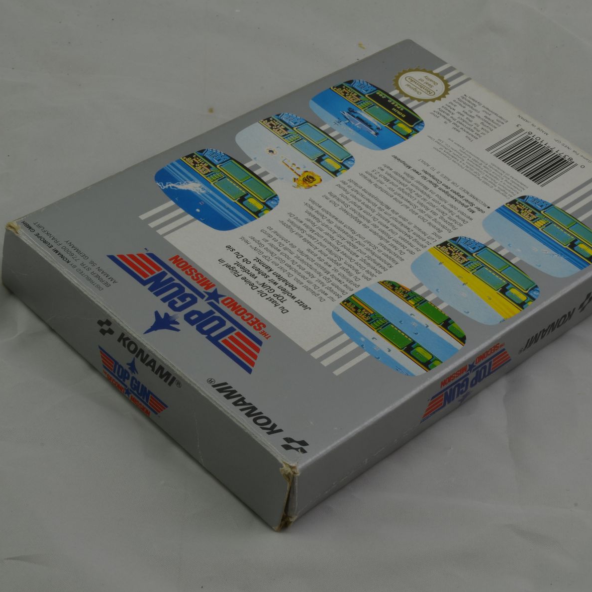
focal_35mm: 77
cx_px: 357
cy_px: 296
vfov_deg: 22.5
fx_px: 1490
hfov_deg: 22.4
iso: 100
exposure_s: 1/4
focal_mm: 40
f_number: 20
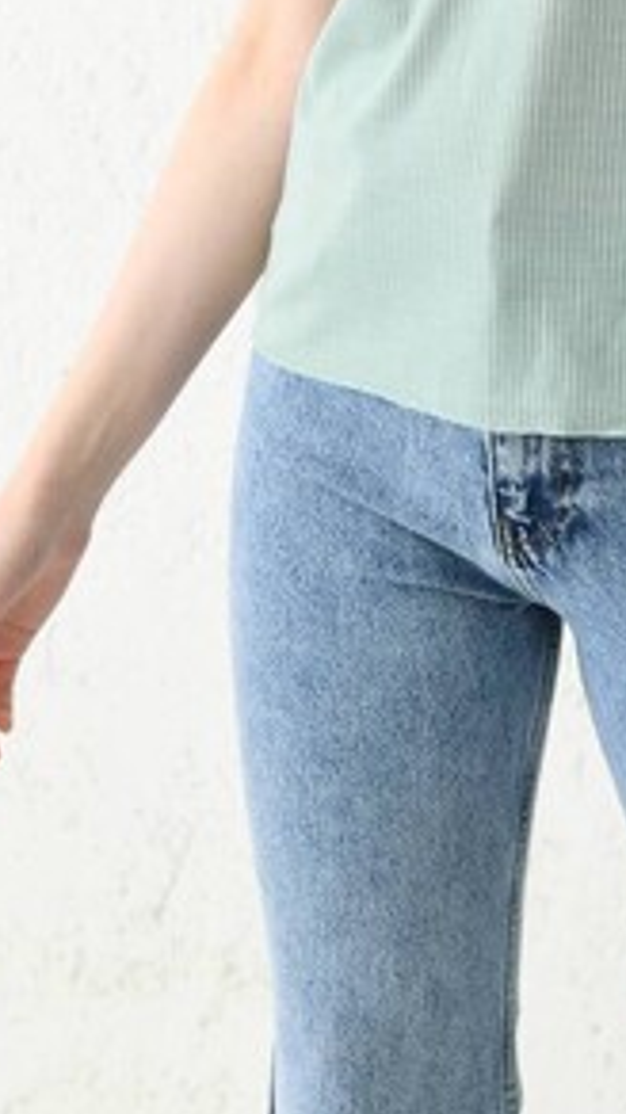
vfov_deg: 16.0
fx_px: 3811
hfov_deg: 9.3
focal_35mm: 129
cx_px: 657
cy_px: -233
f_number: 5.6
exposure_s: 1/160
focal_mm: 48
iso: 100
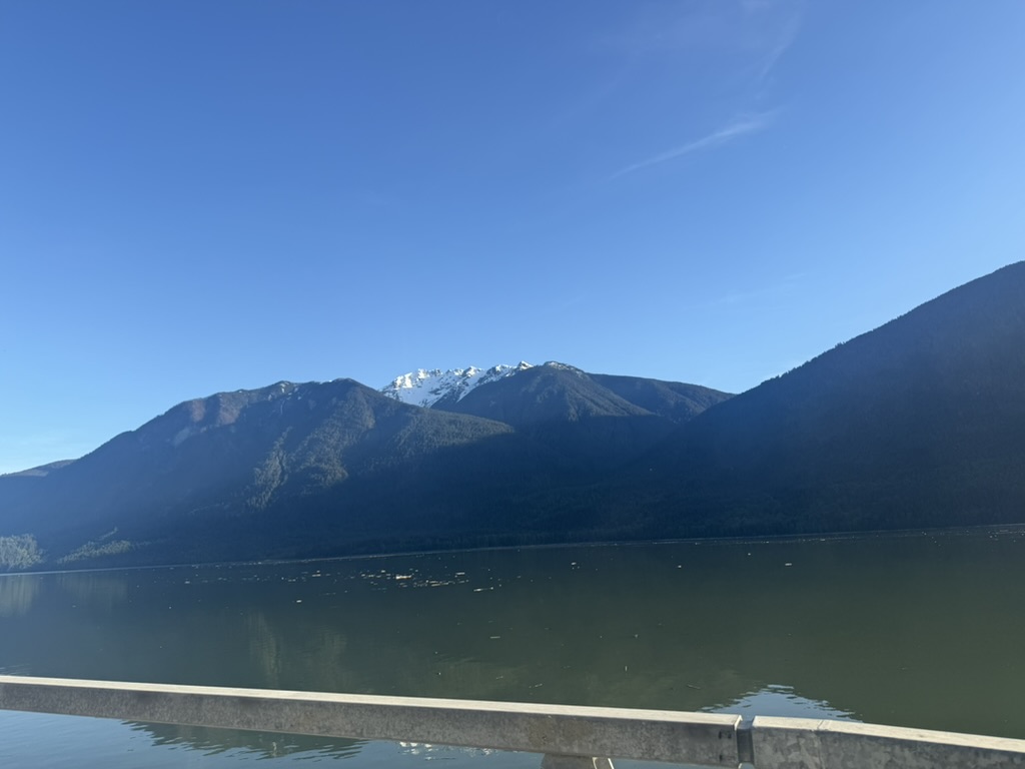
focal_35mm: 24
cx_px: 512
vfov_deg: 56.8
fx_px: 711
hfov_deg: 71.6
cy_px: 384
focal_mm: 6.76
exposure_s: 1/2232
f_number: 1.78
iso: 80
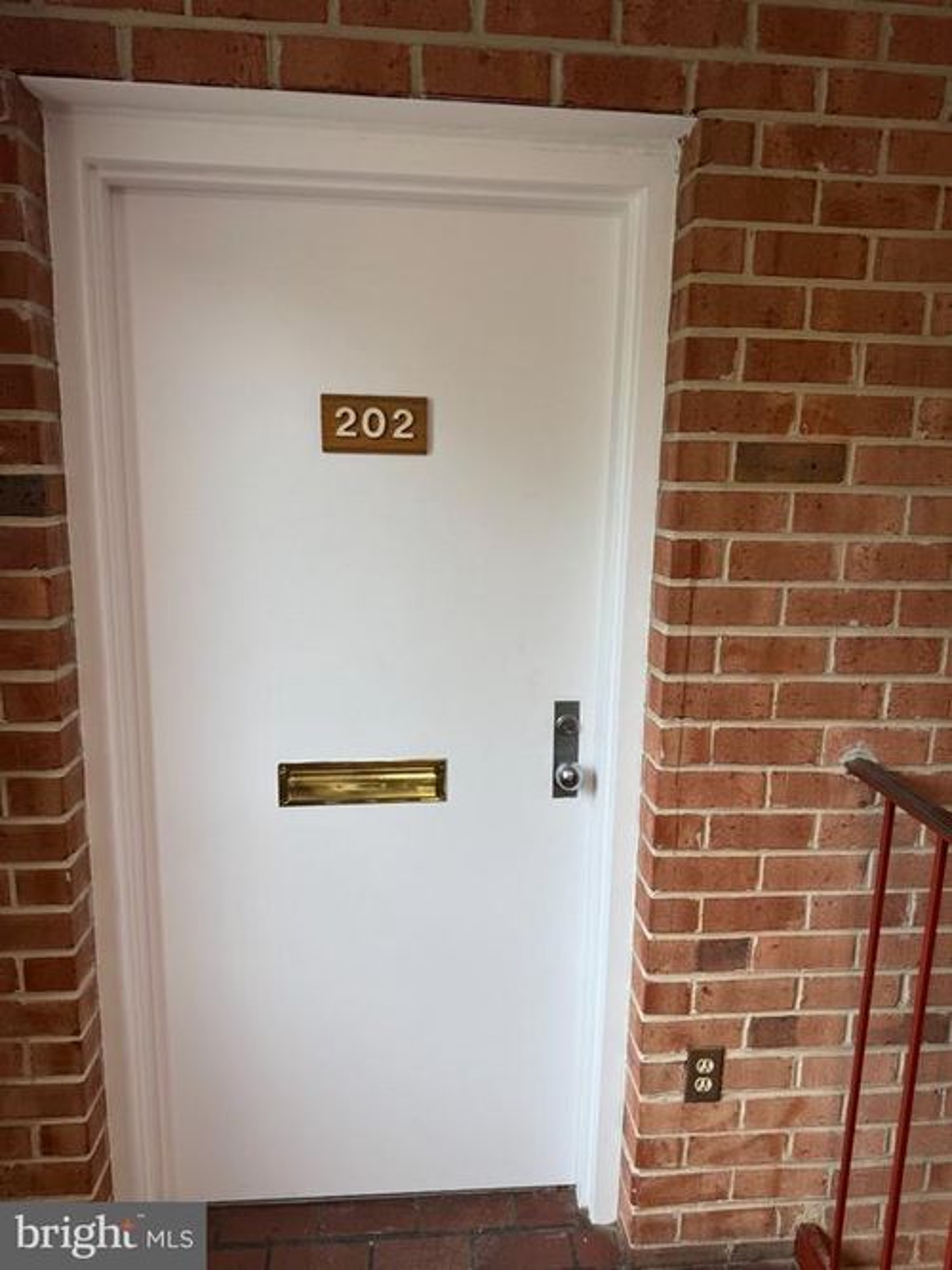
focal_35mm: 24
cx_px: 476
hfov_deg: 56.8
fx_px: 880
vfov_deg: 71.6
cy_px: 635
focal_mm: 6.76
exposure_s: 1/120
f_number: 1.78
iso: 100
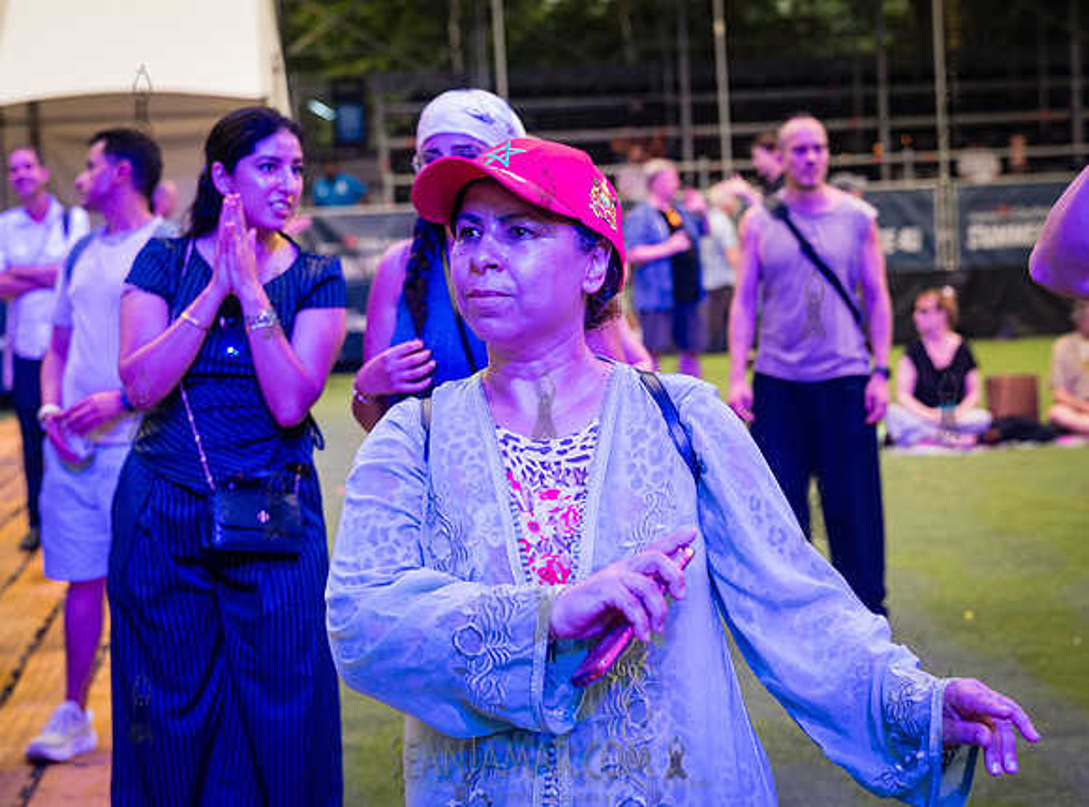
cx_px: 558
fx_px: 2188
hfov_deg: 27.9
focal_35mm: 70
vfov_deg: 20.9
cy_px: 322
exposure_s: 1/320
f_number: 3.5
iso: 2000
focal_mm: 54
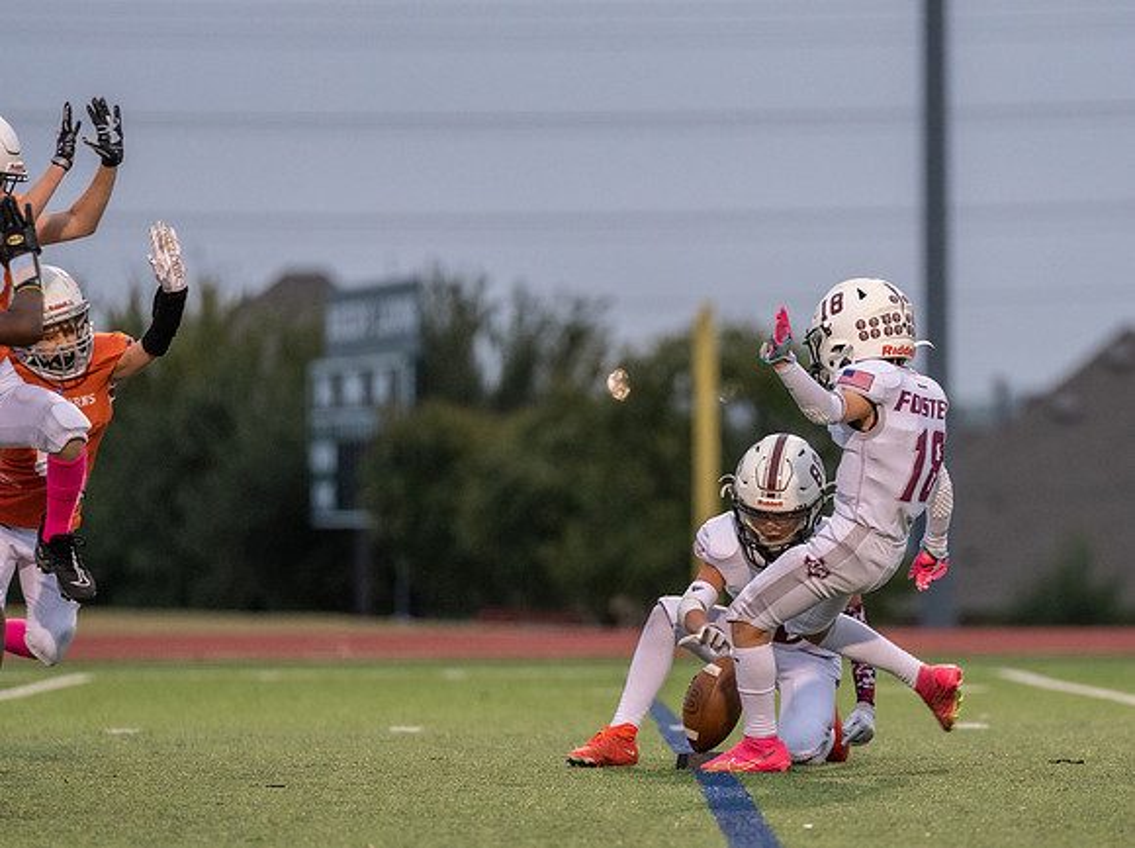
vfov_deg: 5.0
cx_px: 860
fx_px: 9771
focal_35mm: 298
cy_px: 484
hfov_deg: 6.6
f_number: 2.8
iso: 2500
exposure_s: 1/1250
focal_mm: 200
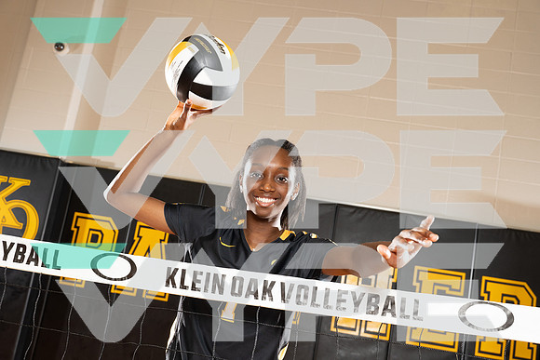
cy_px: 180
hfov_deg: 44.5
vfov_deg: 30.5
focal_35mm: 44
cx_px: 270
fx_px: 660
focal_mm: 44
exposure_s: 1/250
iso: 1250
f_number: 5.6
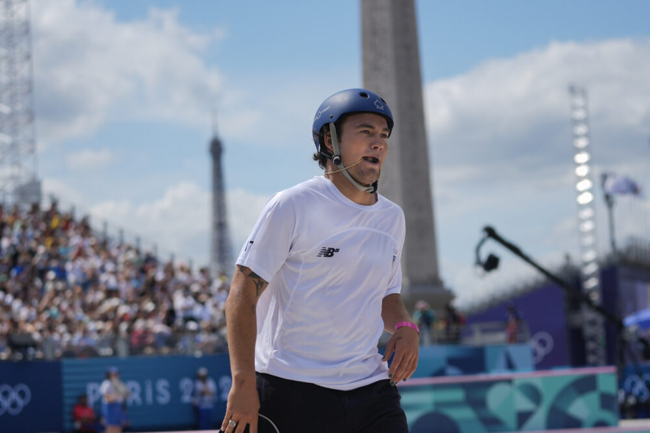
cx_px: 325
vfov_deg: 13.0
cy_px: 216
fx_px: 1895
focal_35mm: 105
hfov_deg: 19.5
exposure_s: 1/6400
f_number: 2.8
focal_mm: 70
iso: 200
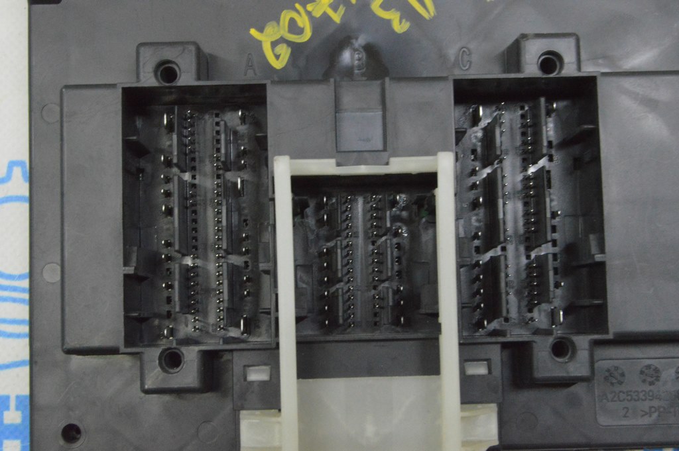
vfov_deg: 23.7
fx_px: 1074
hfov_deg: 35.1
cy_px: 226
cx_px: 340
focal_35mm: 57
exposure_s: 1/15
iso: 6400
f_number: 20
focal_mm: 38
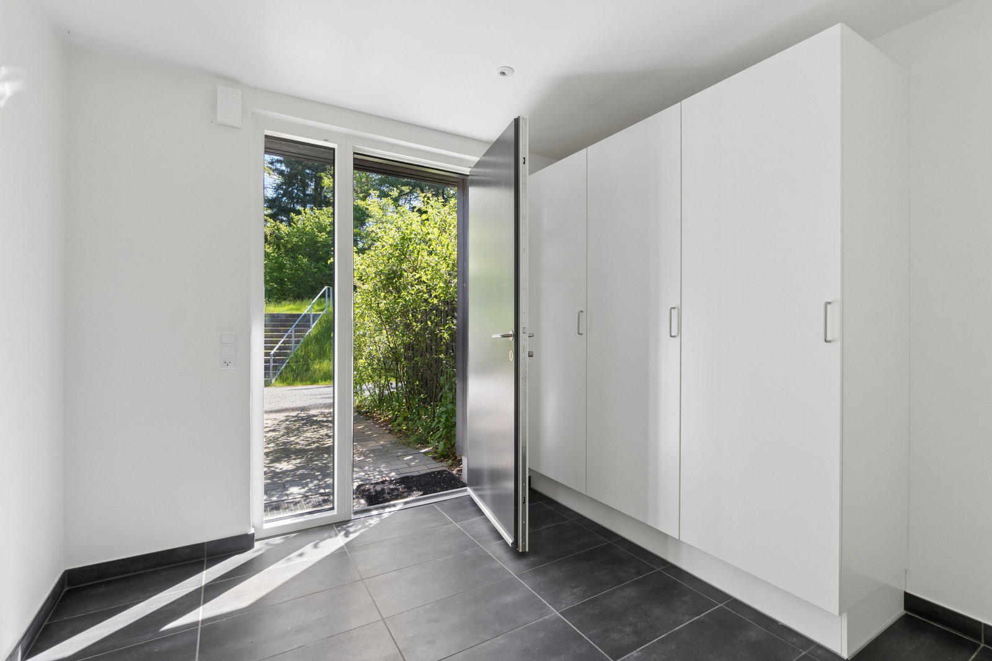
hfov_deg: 100.4
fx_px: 413
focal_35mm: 15
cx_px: 496
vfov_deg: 77.3
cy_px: 330
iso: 500
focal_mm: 10
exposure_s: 1/125
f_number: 8
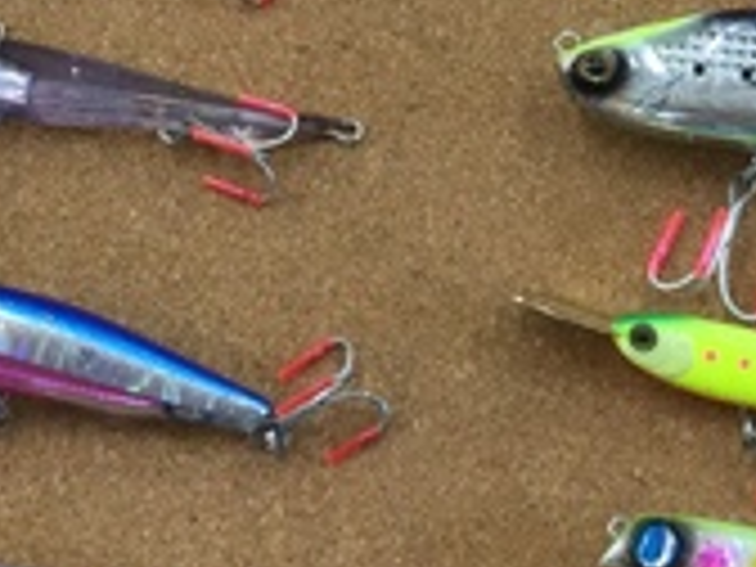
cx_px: 954
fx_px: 2424
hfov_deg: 16.8
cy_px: 68
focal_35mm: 111
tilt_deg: -76.6
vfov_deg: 13.2
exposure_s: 1/30
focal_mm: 3.3
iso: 40
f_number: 2.4
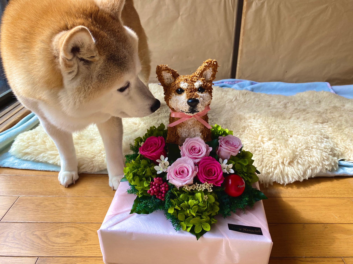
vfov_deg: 53.1
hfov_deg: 67.3
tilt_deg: -25.9
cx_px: 176
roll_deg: -0.9
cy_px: 132
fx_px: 265
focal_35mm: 26
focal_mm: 4.25
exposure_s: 1/479
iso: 32
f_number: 1.8
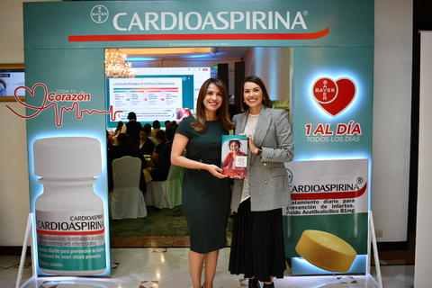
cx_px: 216
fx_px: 396
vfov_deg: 40.0
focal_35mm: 33
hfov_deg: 57.2
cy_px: 144
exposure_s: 1/125
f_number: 3.8
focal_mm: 22
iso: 800
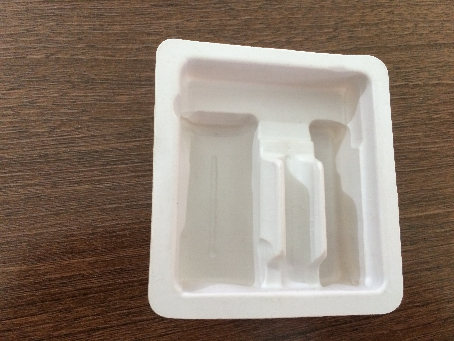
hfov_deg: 61.7
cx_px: 227
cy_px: 170
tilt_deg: -76.8
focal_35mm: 29
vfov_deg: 48.2
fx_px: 380
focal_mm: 4.15
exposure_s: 1/33
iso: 320
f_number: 2.2
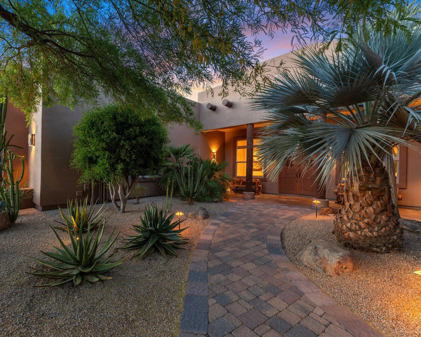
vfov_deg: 80.4
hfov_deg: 92.7
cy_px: 171
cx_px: 186
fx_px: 199
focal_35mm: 16
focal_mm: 14
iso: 160
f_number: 8
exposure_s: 2
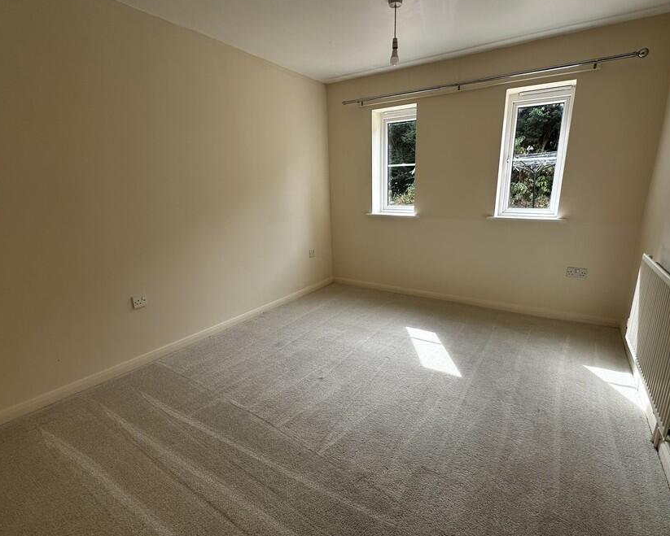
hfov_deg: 89.5
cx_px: 355
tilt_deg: -15.6
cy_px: 274
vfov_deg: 77.0
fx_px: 337
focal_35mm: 17
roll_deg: +0.8
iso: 40
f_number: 2.2
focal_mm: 2.22
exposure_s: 1/99
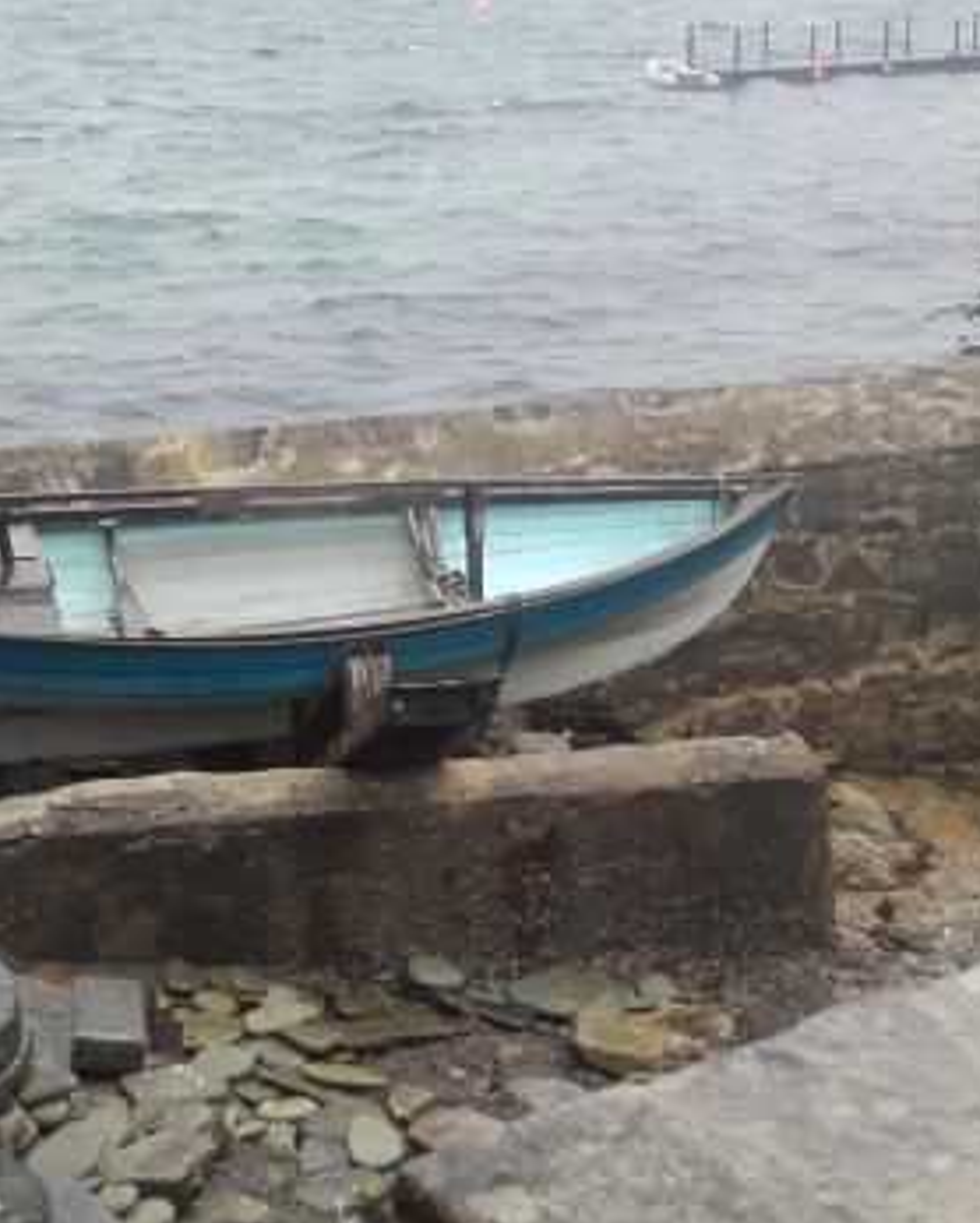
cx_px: 599
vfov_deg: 30.9
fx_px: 2210
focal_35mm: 61
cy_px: 636
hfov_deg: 25.0
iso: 60
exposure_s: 1/100
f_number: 2.2
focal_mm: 3.31
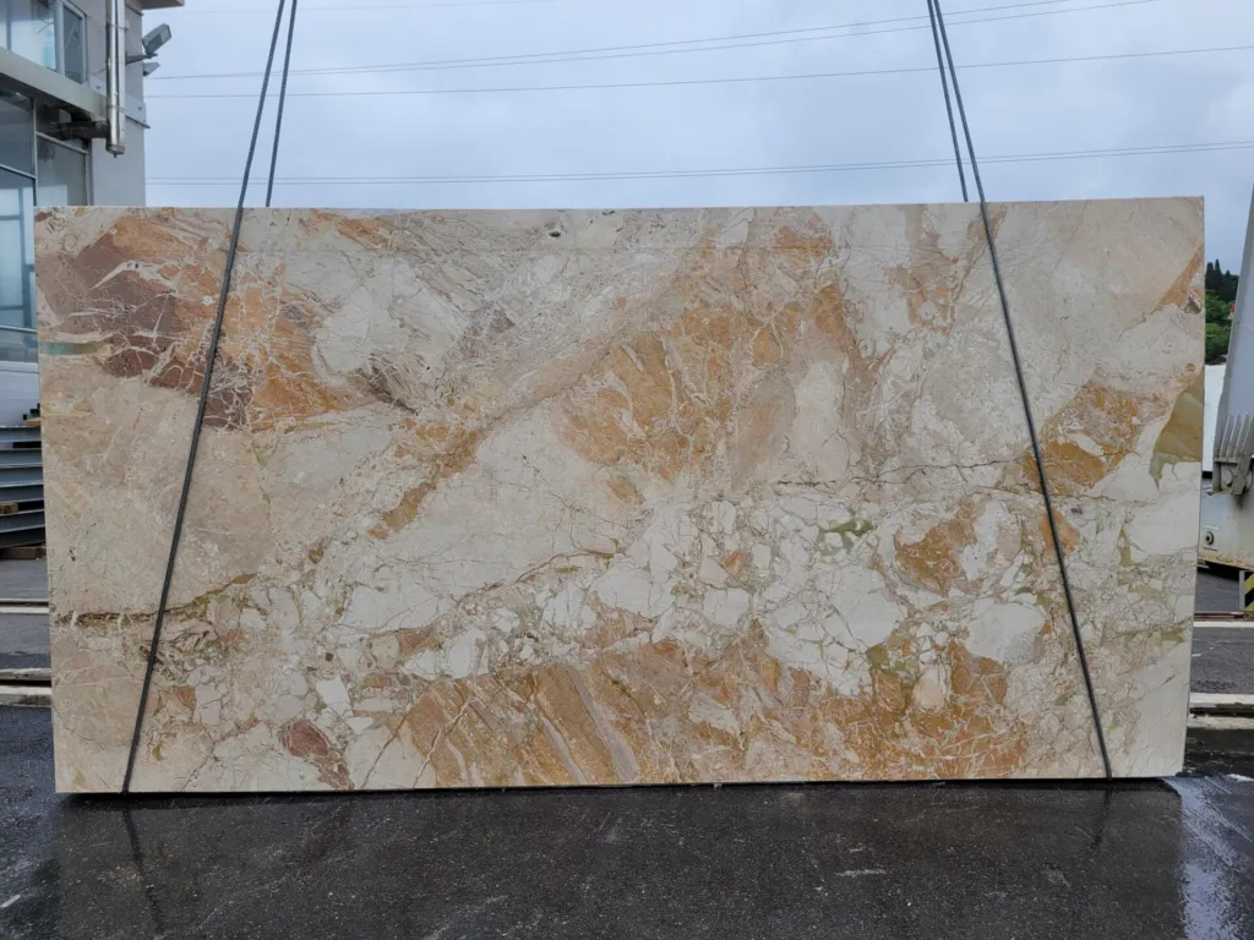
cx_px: 627
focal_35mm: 26
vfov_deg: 53.1
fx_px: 942
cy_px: 470
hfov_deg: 67.3
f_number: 1.8
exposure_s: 1/694
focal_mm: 5.4
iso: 40
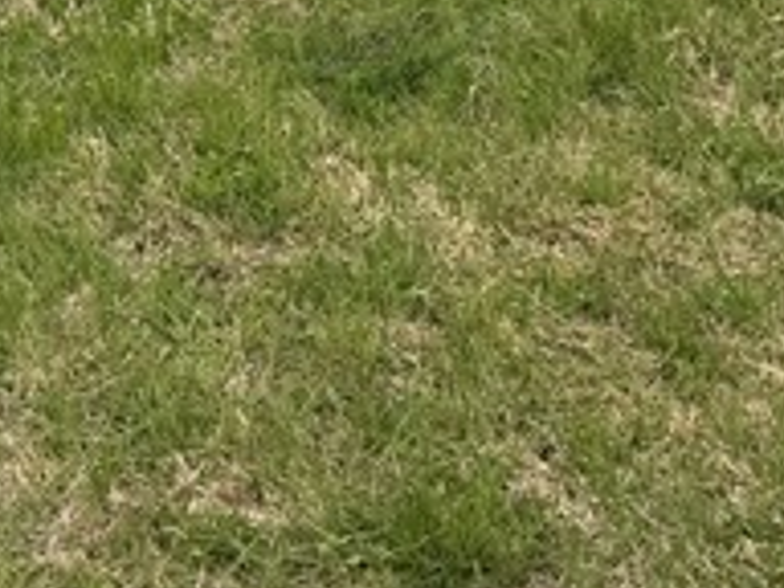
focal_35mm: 128
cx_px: 0
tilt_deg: -14.4
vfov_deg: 10.9
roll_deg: -0.3
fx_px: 2899
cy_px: -457
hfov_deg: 15.1
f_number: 1.78
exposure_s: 1/1869
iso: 80
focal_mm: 6.76
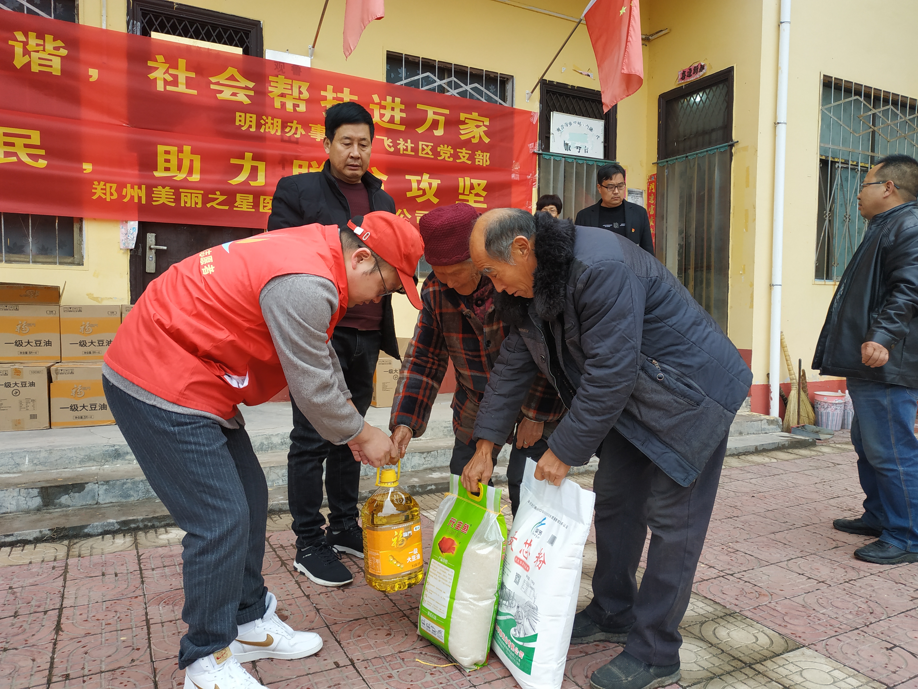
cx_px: 459
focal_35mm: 24
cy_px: 344
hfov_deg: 71.6
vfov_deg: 56.8
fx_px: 636
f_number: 1.9
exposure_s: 1/239
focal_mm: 3.94
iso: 160
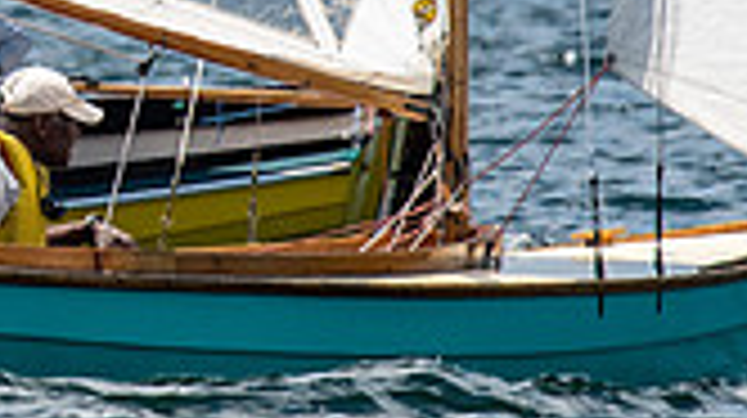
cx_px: -243
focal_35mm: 2033
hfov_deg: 1.1
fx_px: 40230
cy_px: -322
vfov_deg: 0.6
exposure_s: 1/3200
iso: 320
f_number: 5.6
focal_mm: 300
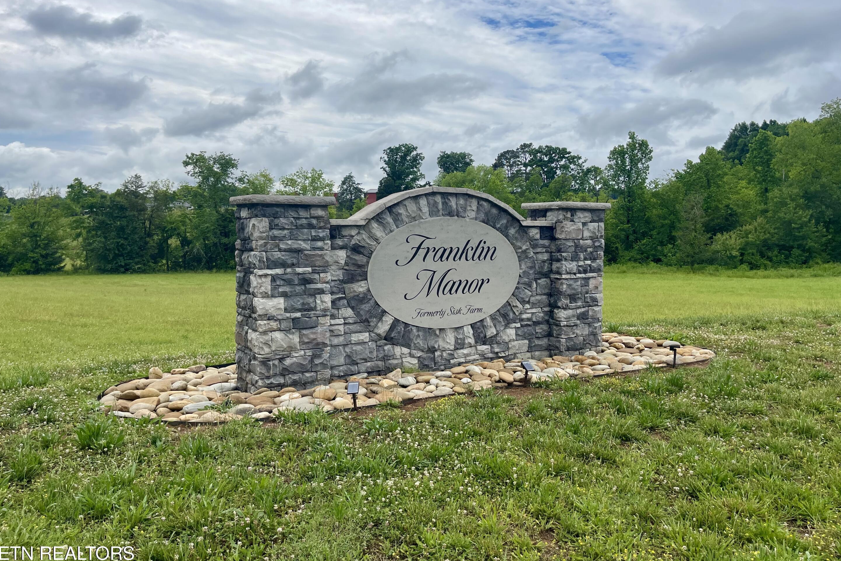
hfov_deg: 67.4
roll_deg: -0.4
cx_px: 433
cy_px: 256
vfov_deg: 47.9
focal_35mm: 27
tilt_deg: -4.1
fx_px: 631
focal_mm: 5.1
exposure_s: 1/5917
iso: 32
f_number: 1.6
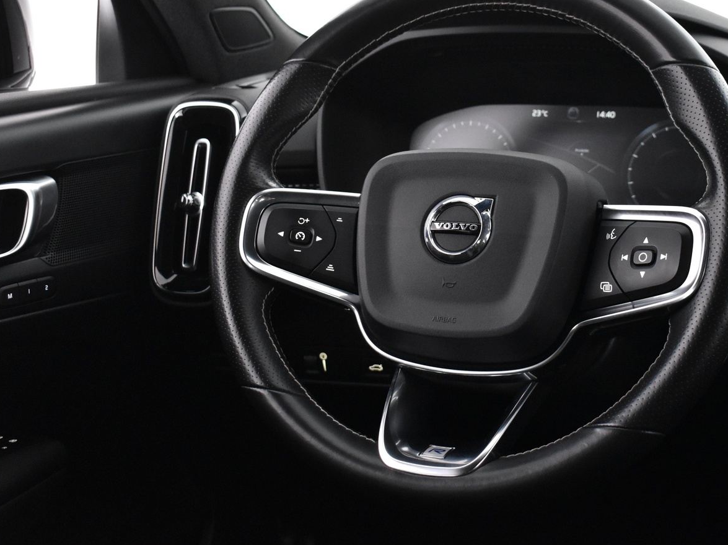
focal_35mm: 58
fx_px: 1213
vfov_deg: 25.3
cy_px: 224
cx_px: 444
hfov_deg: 33.3
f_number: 4.2
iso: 3200
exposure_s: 1/25
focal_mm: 29
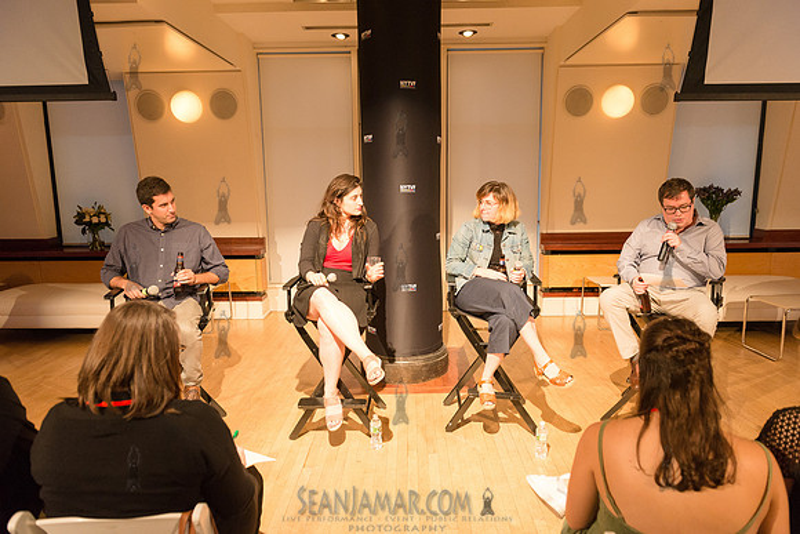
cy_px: 267
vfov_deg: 53.2
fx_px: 533
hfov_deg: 73.7
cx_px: 400
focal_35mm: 24
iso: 2500
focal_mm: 24
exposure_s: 1/160
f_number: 4
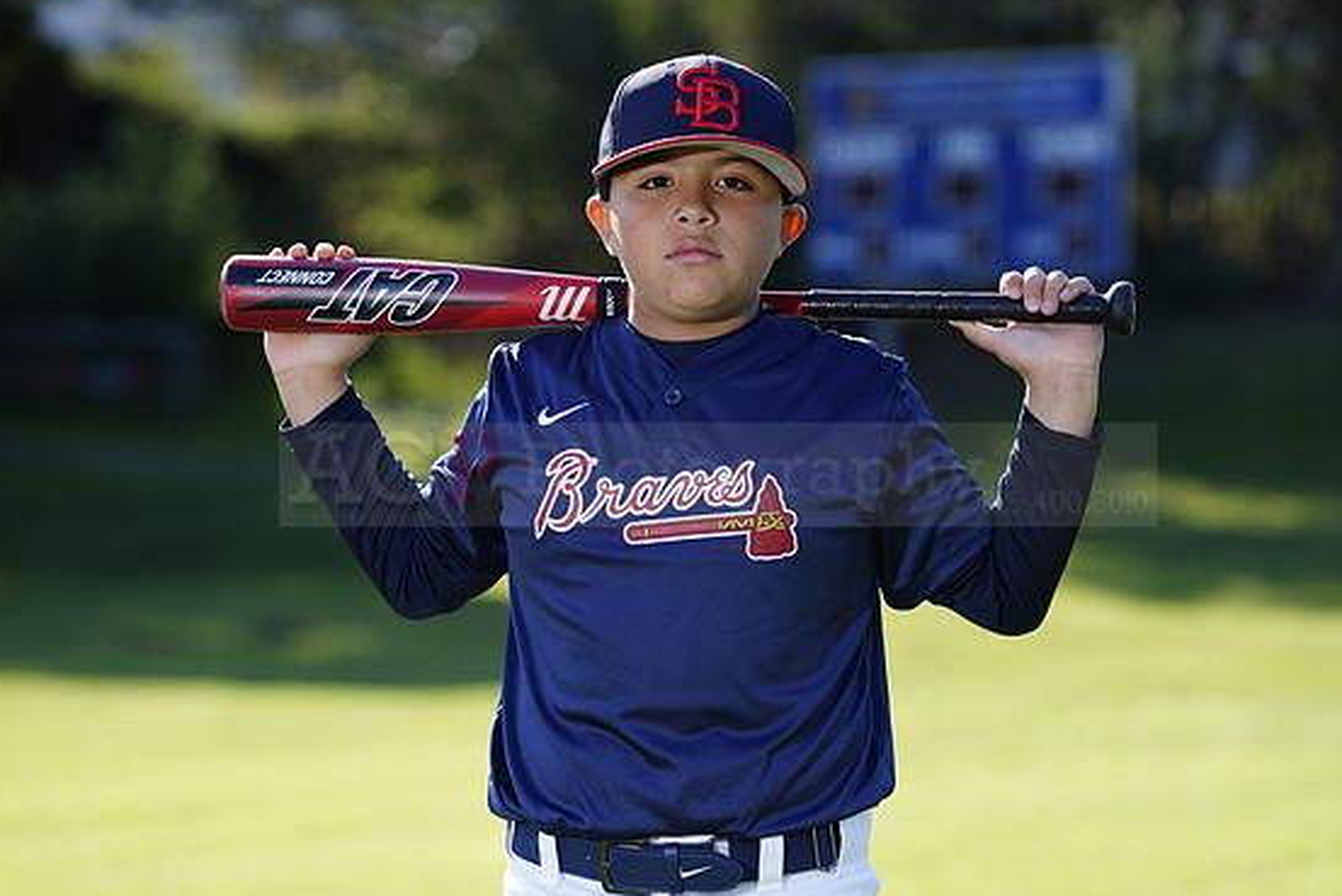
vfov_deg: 7.9
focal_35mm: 175
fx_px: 6525
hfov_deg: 11.7
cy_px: 455
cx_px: 687
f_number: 5
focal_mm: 167
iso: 100
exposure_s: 1/250
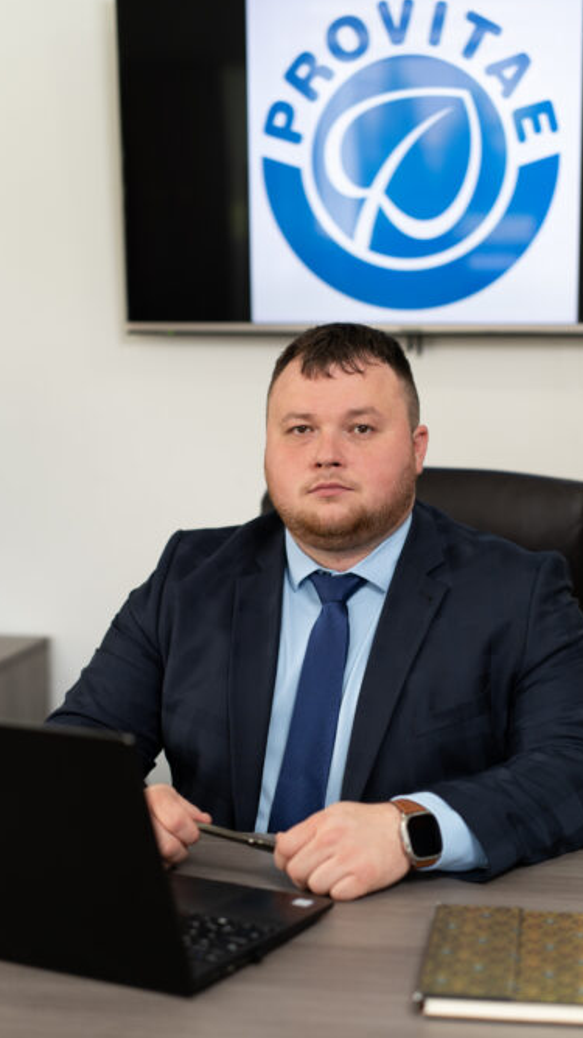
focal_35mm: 53
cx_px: 331
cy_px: 521
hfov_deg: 22.6
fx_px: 1457
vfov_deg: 39.2
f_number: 1.8
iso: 200
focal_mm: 50
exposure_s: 1/250
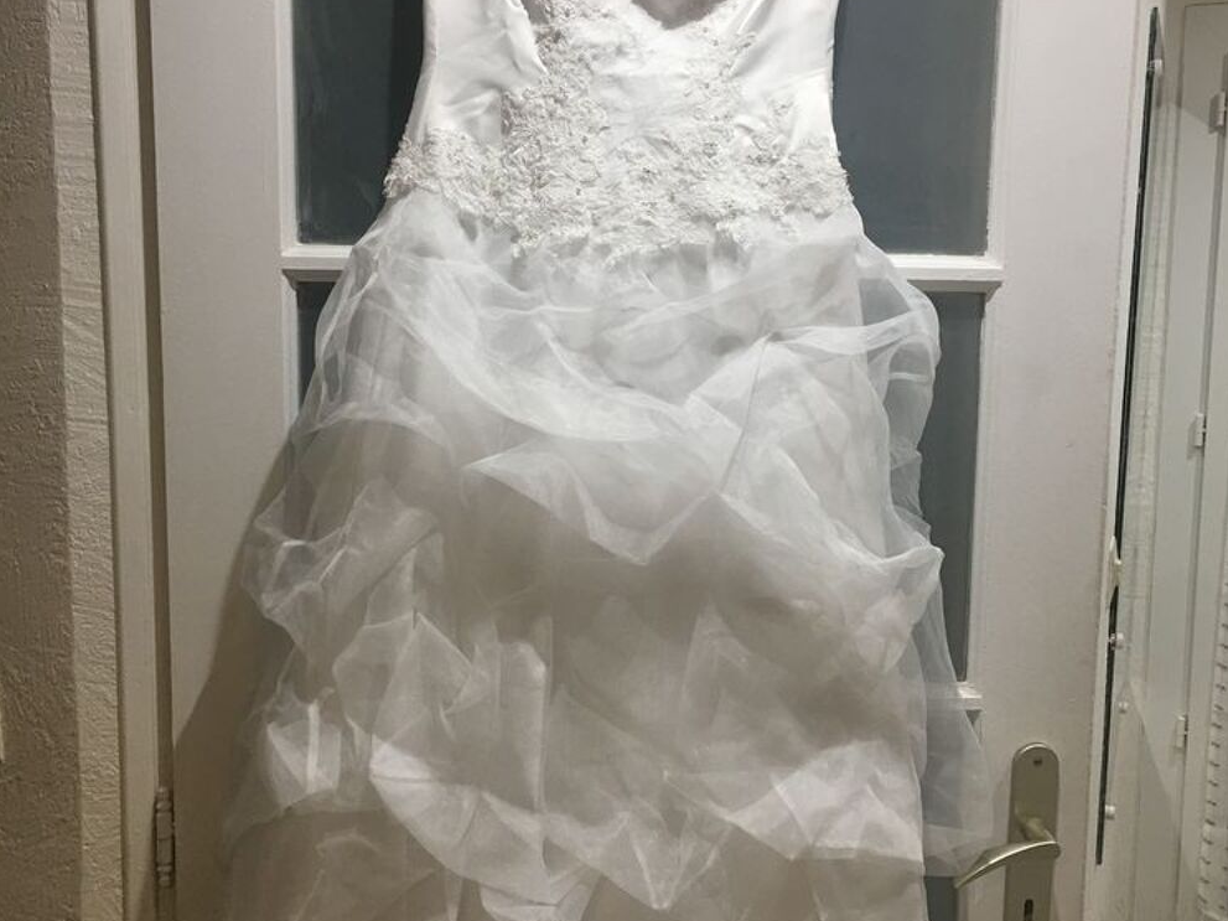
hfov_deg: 47.9
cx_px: 615
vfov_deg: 36.8
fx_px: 1383
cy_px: 477
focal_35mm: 39
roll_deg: -0.9
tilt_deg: -6.2
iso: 50
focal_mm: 4.15
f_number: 2.2
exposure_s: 1/33
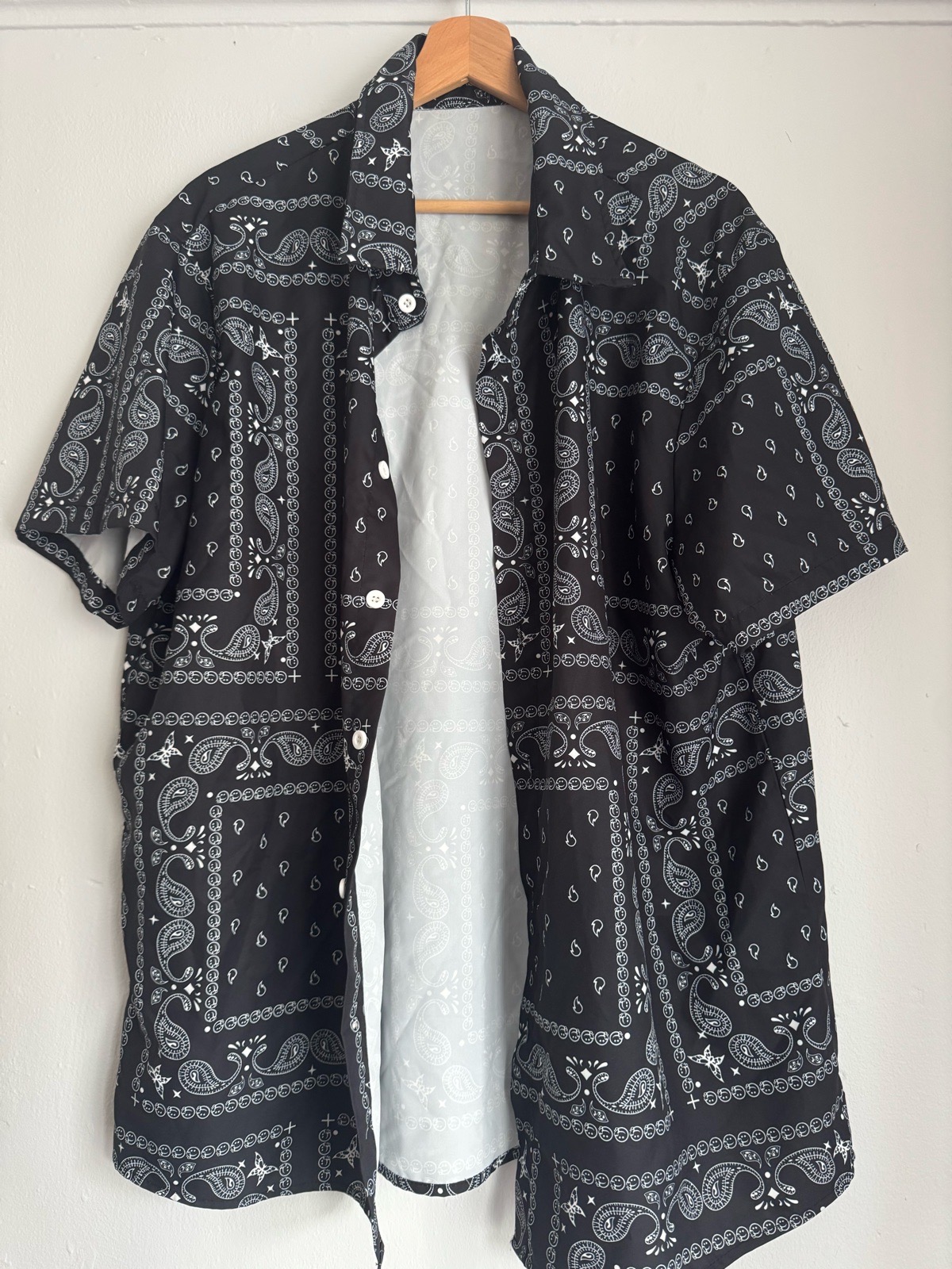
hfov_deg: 56.8
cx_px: 476
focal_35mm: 24
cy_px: 634
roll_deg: -0.2
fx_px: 880
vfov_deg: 71.6
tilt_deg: +3.0
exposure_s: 1/48
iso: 320
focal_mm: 6.76
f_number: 1.78
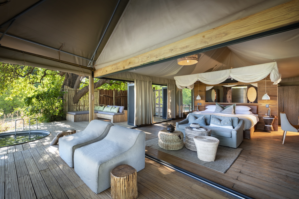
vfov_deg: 73.7
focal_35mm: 16
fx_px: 133
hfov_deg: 96.7
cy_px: 100
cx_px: 150
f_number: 9.5
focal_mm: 16
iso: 200
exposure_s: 1/20
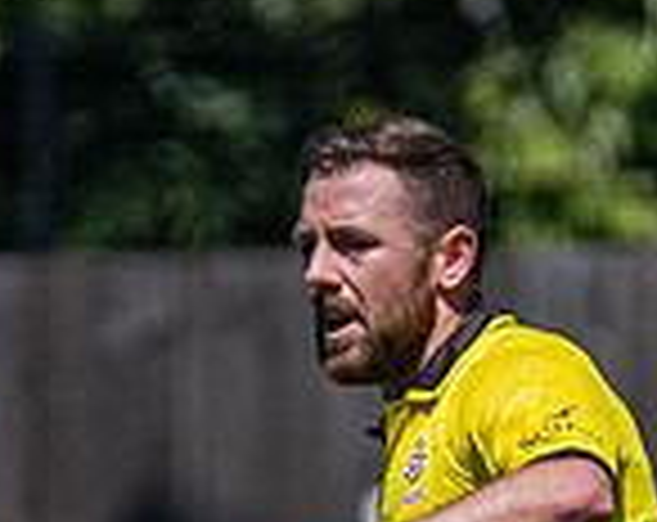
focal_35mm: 2128
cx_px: 536
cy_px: 800
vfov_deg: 0.7
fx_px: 41268
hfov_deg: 0.9
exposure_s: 1/4000
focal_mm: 240
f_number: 4
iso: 320
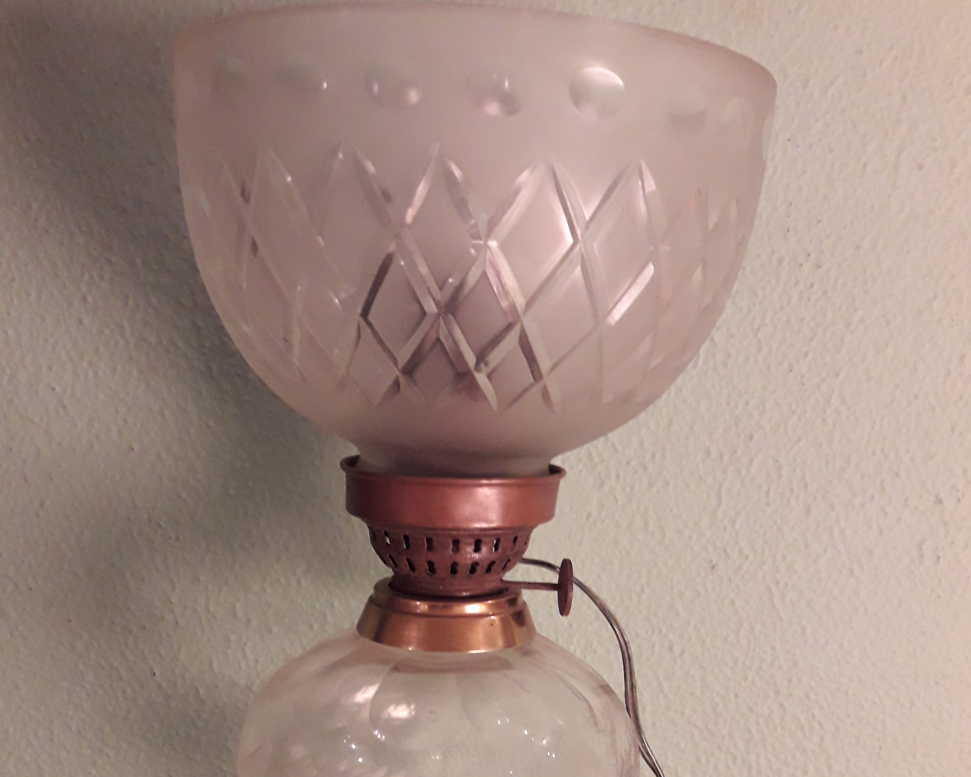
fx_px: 1063
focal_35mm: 37
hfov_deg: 49.1
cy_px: 601
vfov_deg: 38.9
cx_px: 486
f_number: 1.9
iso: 250
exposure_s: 1/24
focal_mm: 3.7
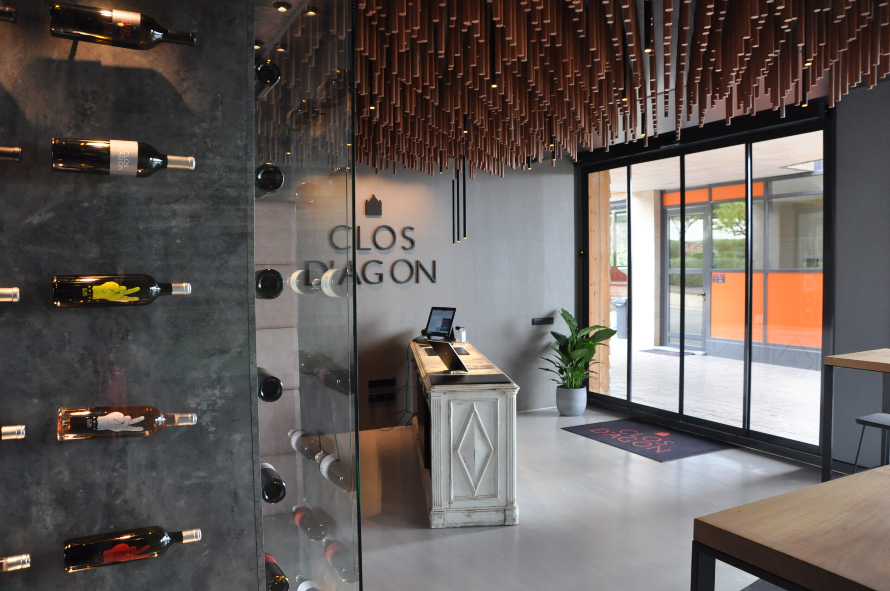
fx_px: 667
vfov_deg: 47.8
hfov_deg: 67.4
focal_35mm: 27
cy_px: 296
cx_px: 445
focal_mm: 18
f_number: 6.3
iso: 1000
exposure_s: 1/100
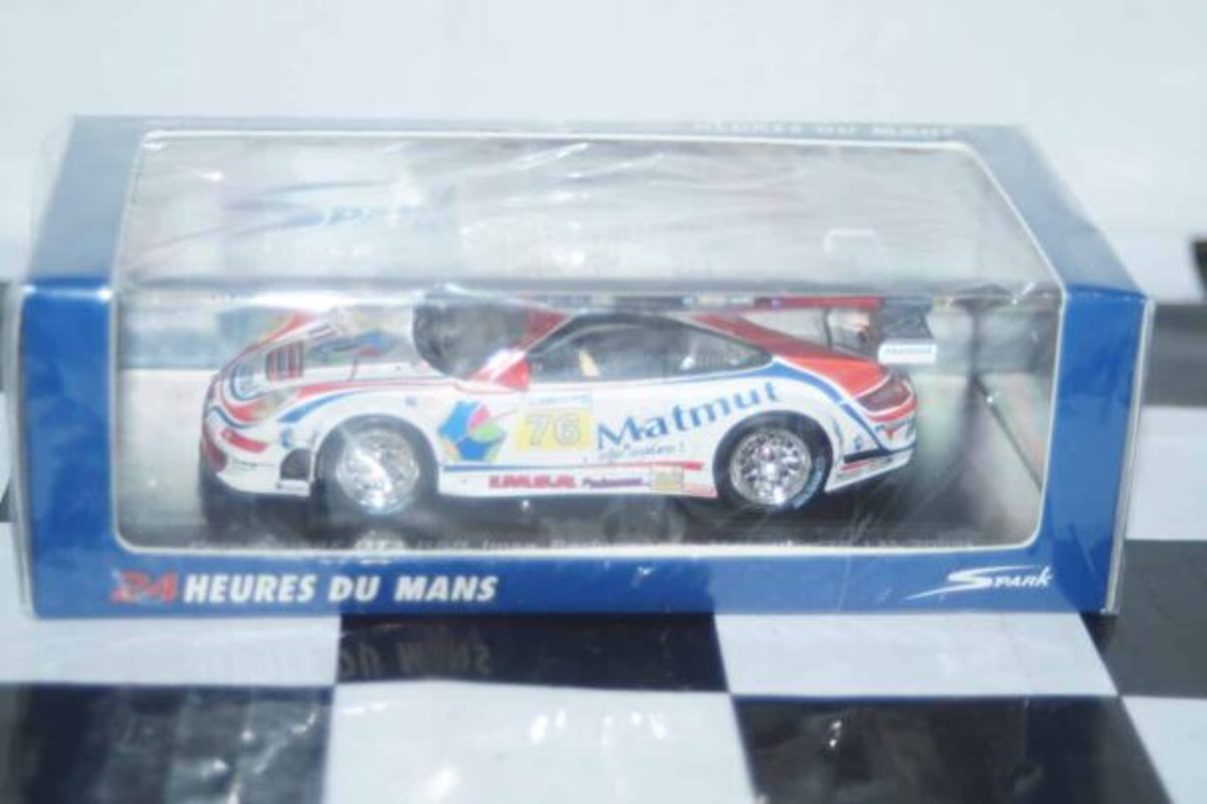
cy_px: 402
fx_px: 2766
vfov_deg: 16.6
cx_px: 604
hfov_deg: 24.6
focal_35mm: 82
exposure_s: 1/160
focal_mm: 55
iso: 320
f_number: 5
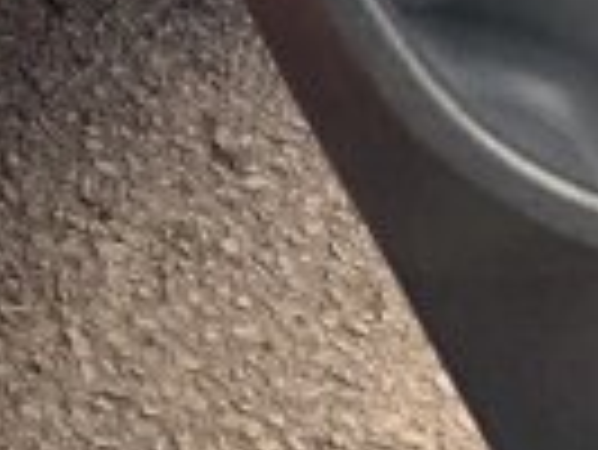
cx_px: -1250
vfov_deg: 7.4
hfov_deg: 8.9
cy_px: -929
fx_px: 3043
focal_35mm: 176
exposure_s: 1/121
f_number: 1.8
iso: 64
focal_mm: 4.25
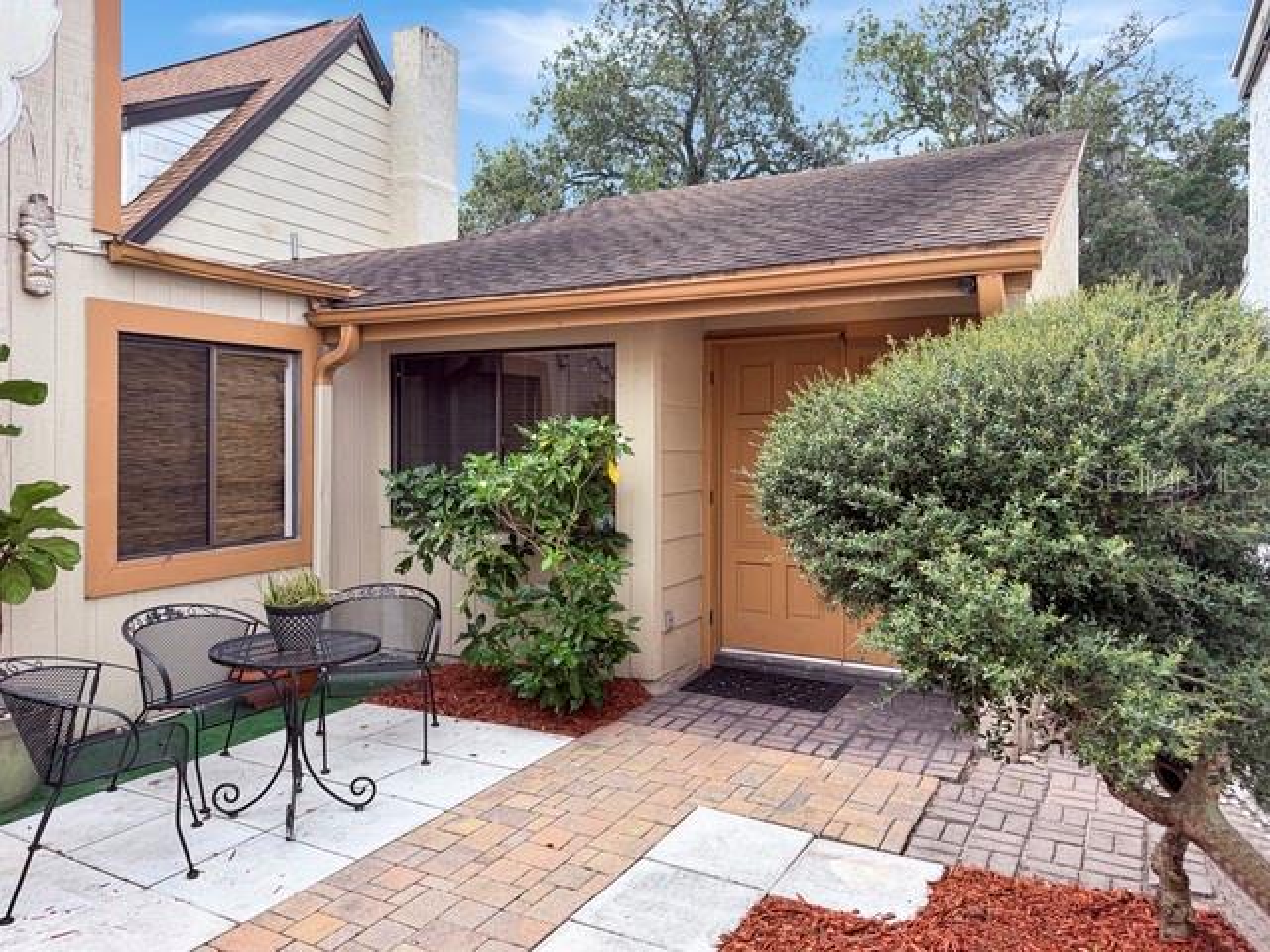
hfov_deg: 71.6
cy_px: 476
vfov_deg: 56.8
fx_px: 881
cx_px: 635
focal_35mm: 24
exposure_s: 1/2445
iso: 100
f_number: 1.78
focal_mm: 6.76
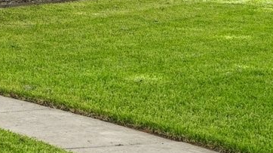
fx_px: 1288
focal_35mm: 178
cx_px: -470
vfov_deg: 6.6
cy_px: -149
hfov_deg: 9.9
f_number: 8
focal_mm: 30
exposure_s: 1/350
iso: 400
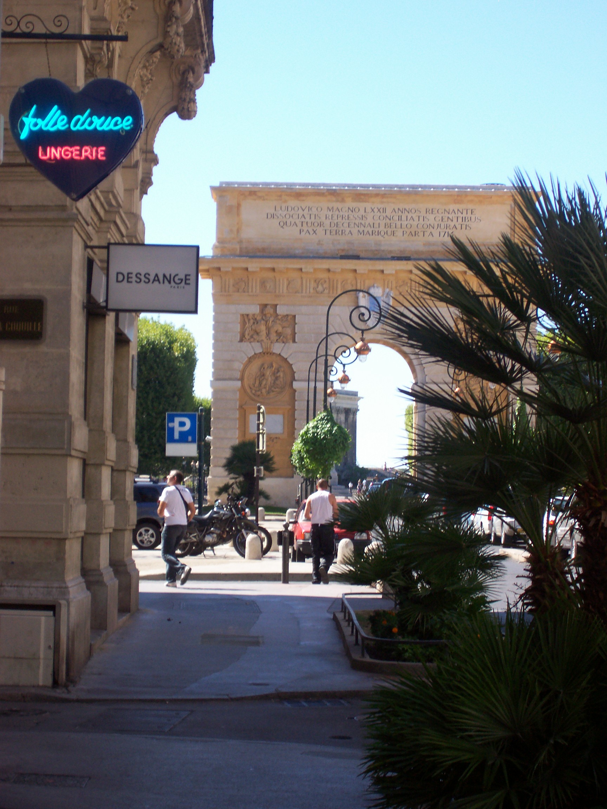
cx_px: 304
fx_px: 2385
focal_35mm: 102
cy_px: 404
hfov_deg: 14.5
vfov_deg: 19.3
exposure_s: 1/275
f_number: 4.6
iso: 80
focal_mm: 16.8
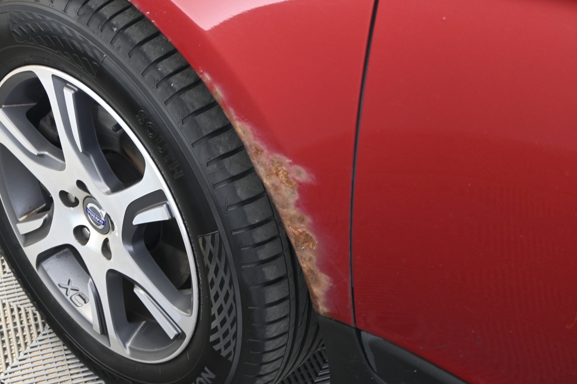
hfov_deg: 36.9
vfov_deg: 25.1
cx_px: 288
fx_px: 865
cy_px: 192
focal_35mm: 54
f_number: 5.3
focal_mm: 36
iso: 1000
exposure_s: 1/5
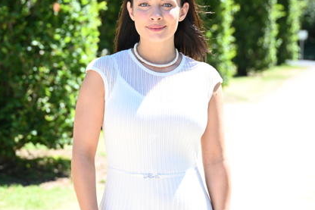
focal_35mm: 88
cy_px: 113
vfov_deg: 15.5
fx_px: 770
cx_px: 156
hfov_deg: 23.1
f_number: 2.8
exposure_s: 1/3200
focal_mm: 53
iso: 800
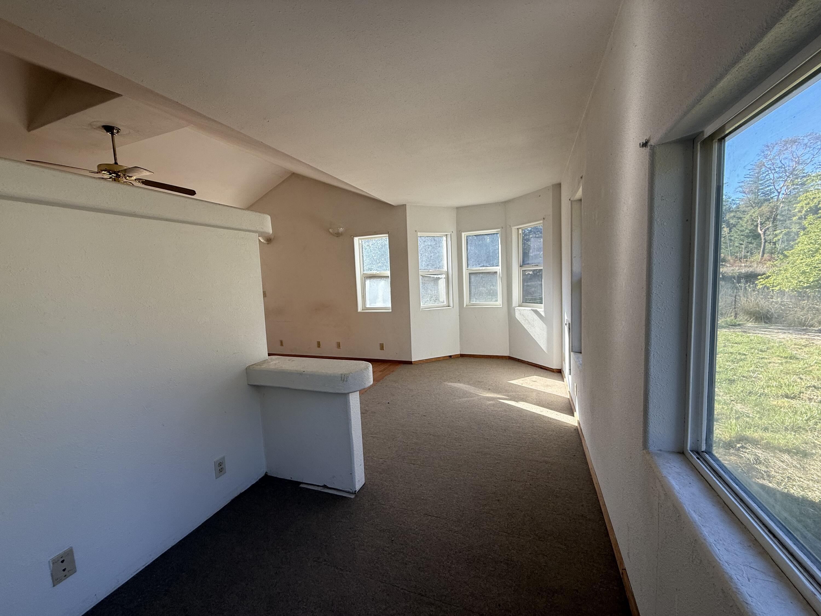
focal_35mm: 14
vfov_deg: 85.7
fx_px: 332
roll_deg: +2.6
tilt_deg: -5.1
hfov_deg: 102.1
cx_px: 410
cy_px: 308
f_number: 2.2
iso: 50
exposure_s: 1/172
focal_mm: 2.22
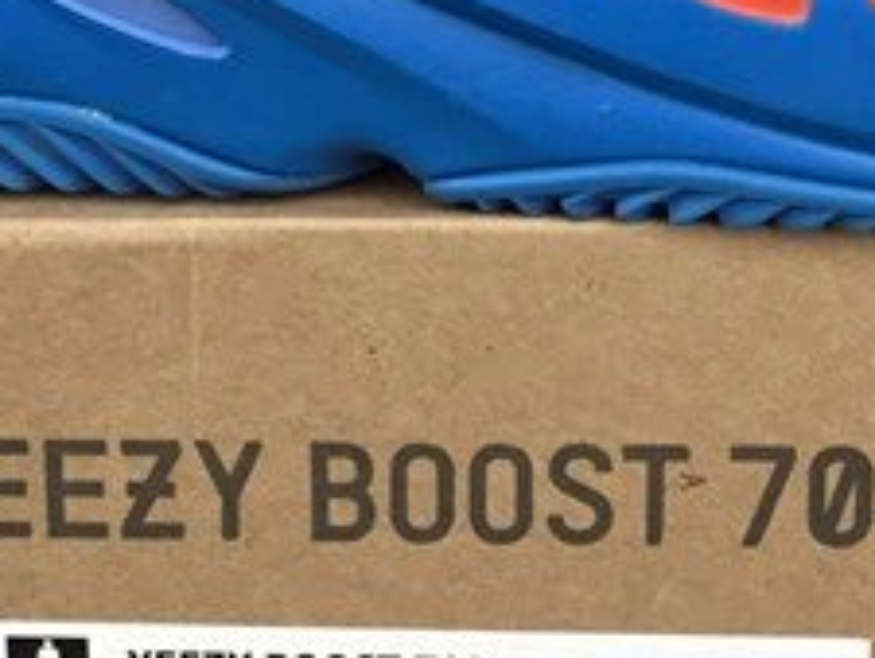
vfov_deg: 11.8
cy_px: 14
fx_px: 3136
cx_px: 416
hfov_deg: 15.9
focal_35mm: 124
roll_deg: +1.0
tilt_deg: -21.5
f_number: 2.4
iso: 25
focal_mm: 3.3
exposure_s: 1/119
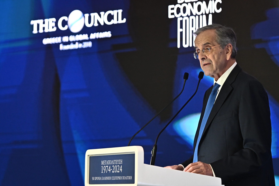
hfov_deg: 14.4
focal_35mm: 142
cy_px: 93
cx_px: 140
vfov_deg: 9.7
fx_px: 1100
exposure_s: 1/400
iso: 3200
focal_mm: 95
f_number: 2.8
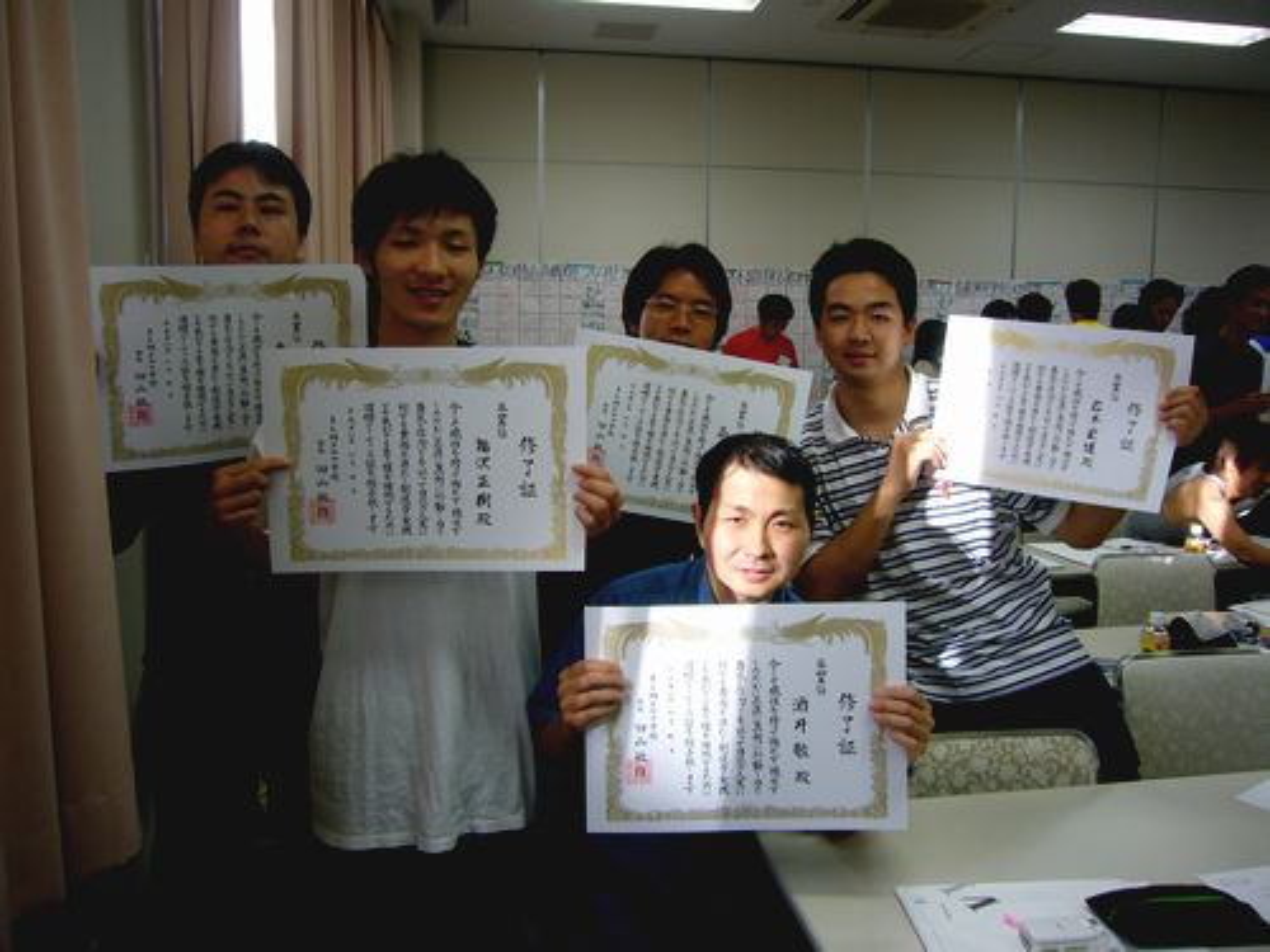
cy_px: 476
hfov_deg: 63.4
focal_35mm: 28
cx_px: 635
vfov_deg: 49.7
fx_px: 1027
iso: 80
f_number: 2.8
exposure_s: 1/60
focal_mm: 4.6
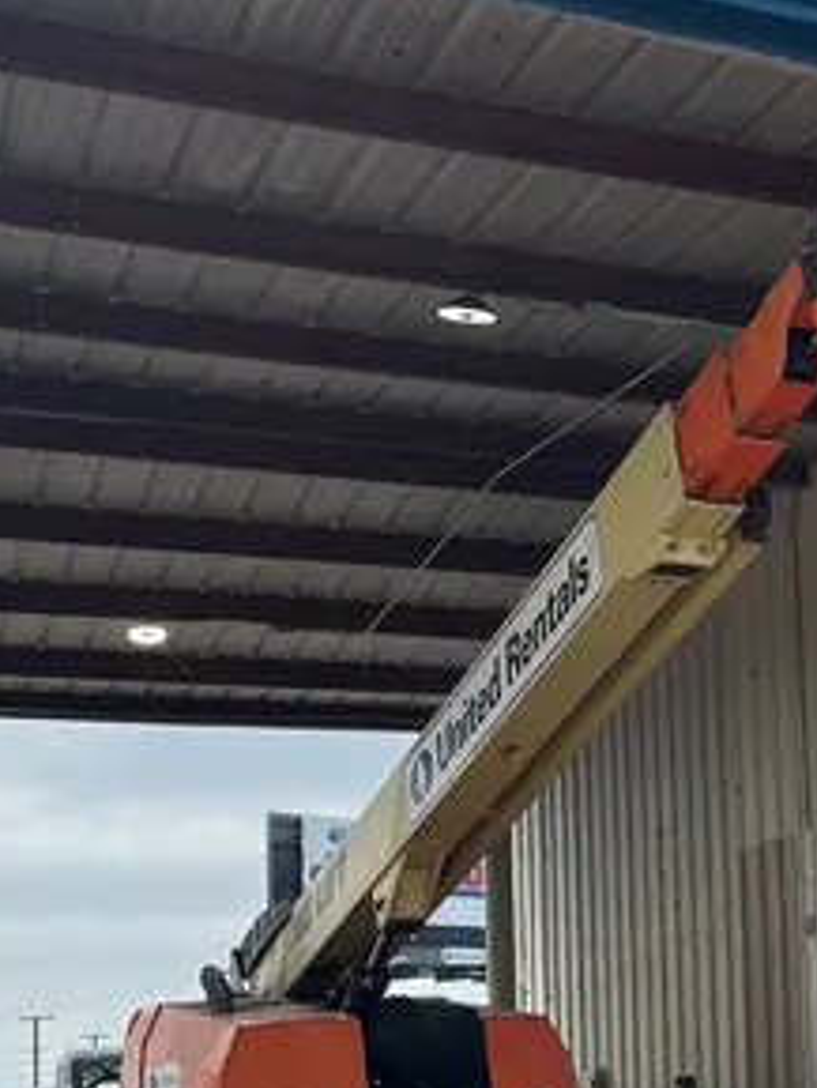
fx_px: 2075
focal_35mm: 66
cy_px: 864
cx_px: 934
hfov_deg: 21.0
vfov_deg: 28.8
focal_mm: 5.1
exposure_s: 1/2268
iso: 50
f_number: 1.6
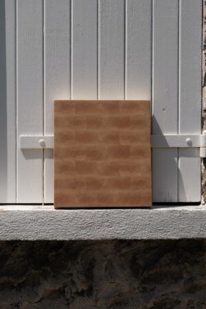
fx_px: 644
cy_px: 154
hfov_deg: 18.2
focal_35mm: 75
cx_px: 103
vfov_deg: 27.0
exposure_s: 1/4000
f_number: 3.6
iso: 160
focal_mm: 50
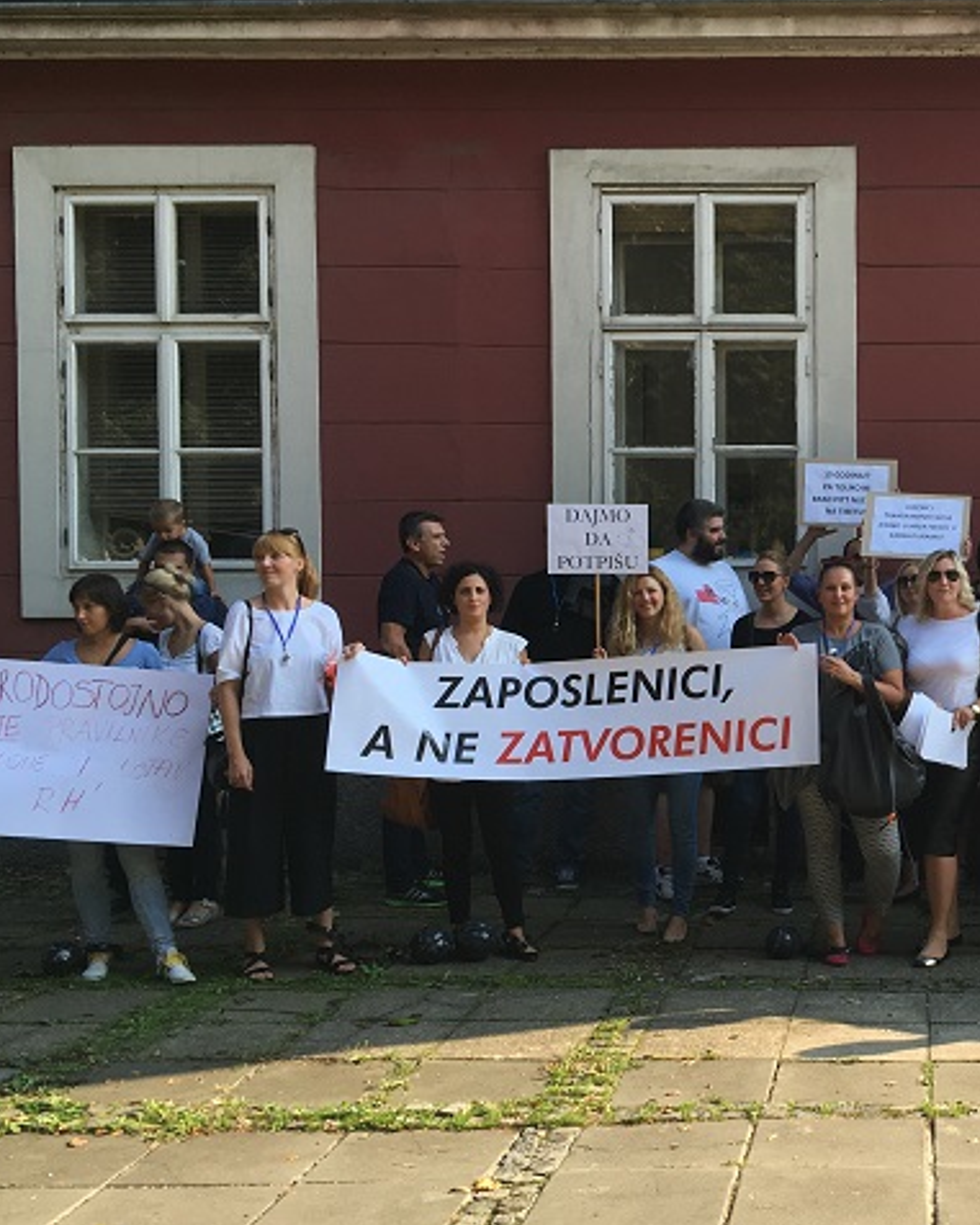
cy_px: 645
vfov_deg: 38.8
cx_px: 922
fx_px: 1740
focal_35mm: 48
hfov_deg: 29.8
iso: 25
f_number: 2.2
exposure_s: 1/343
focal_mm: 4.15
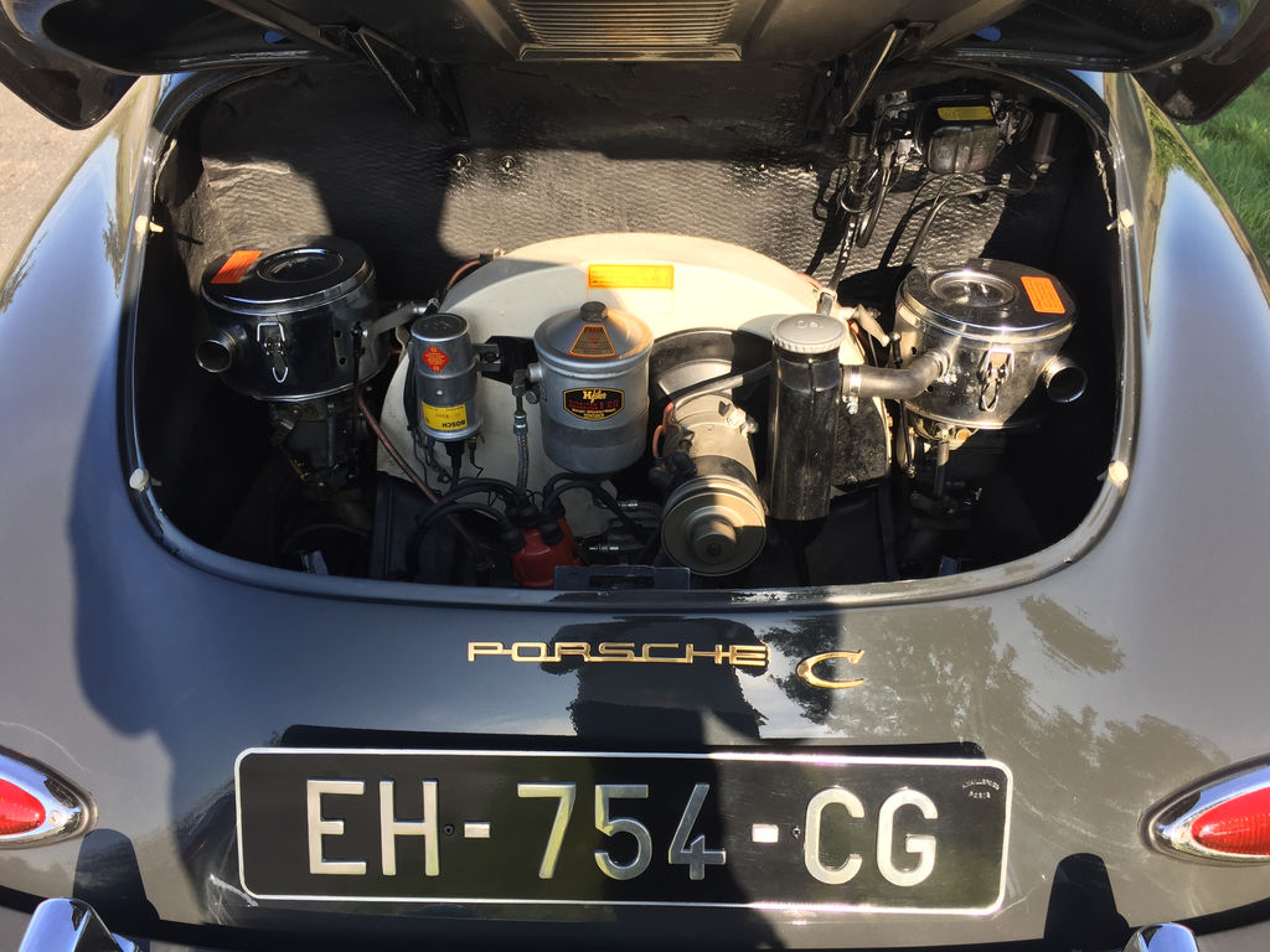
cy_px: 476
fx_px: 1064
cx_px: 635
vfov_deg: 48.2
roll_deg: +3.8
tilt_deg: -34.5
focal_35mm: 29
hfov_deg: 61.7
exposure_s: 1/403
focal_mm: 4.15
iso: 32
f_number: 2.2
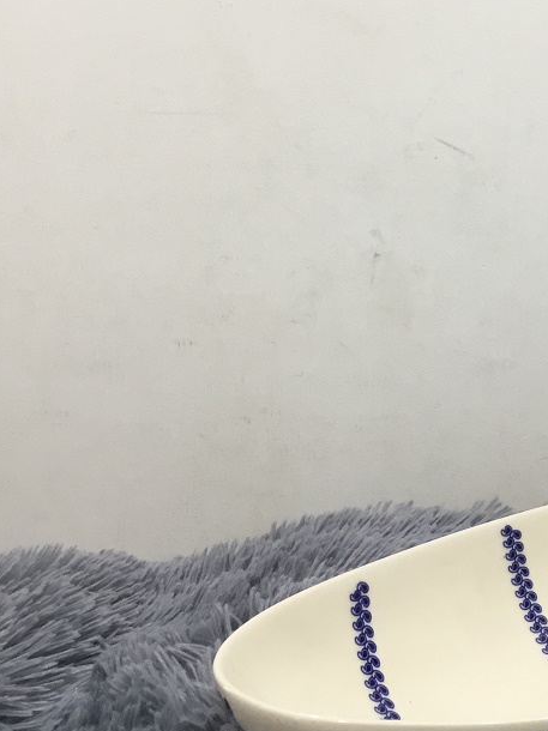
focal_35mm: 61
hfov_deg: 23.3
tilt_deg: -12.1
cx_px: 513
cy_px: 366
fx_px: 1288
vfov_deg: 31.7
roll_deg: +1.1
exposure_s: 1/33
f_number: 2.4
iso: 80
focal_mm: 3.3
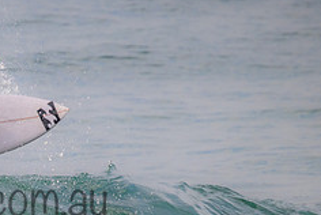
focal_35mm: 1766
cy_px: 184
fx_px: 15766
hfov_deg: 1.2
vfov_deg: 0.8
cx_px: -37
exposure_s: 1/1600
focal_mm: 720
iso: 1250
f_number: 11
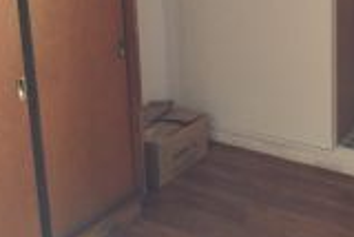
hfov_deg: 29.9
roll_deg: +1.6
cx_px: 275
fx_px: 650
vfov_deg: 20.1
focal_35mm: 66
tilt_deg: -12.3
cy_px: 7
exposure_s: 1/25
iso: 320
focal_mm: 4.15
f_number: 2.2
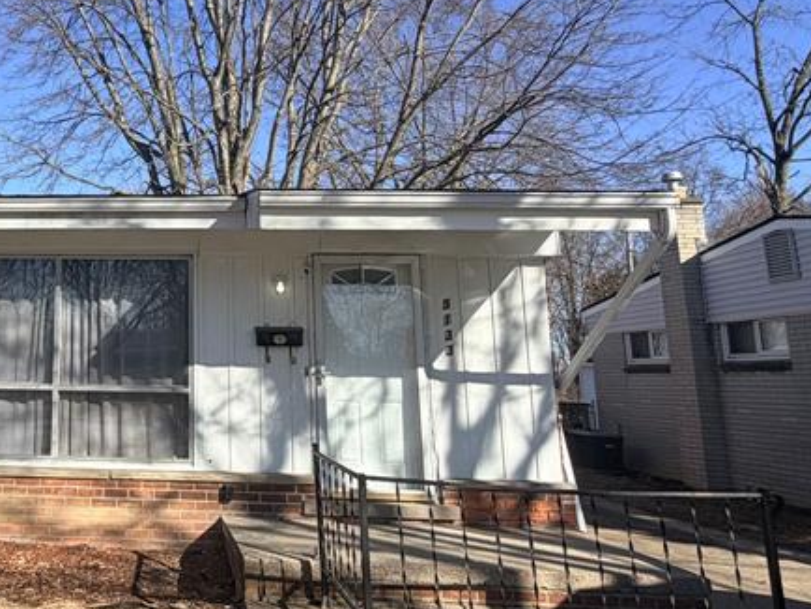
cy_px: 239
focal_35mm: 33
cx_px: 97
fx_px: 774
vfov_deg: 42.7
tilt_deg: +11.5
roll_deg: -0.5
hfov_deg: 49.9
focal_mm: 2.22
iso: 25
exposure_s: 1/770
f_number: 2.2
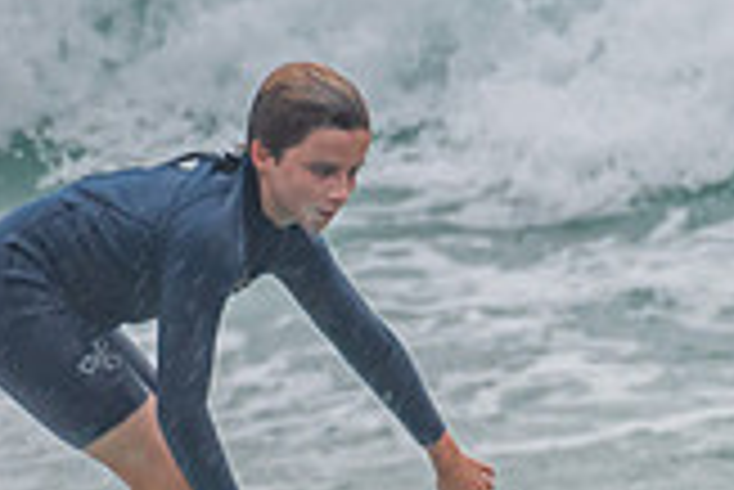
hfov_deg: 0.9
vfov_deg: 0.6
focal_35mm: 2341
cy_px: 481
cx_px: 240
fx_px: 47772
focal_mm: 500
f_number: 5.6
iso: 220
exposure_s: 1/250
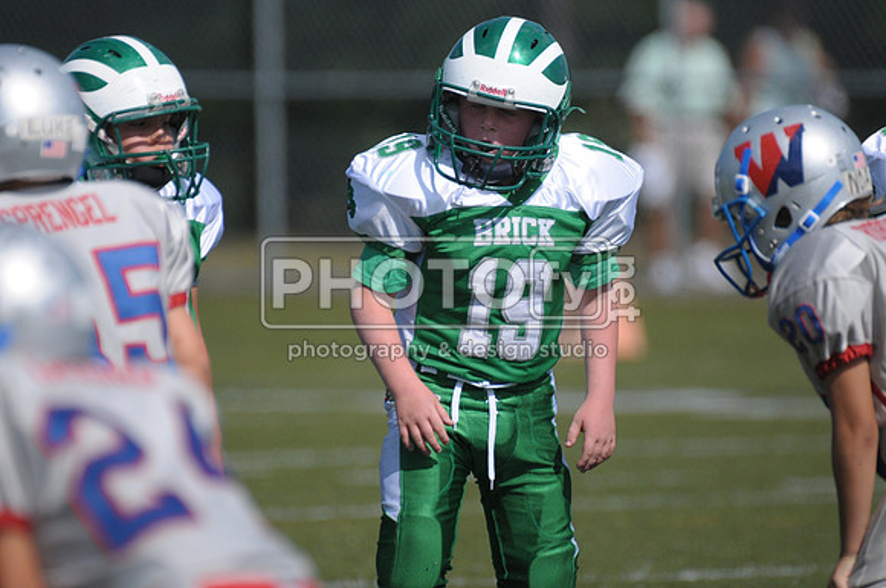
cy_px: 294
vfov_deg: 2.3
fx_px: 14746
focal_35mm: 600
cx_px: 443
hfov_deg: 3.4
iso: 640
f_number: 4
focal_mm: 400
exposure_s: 1/8000
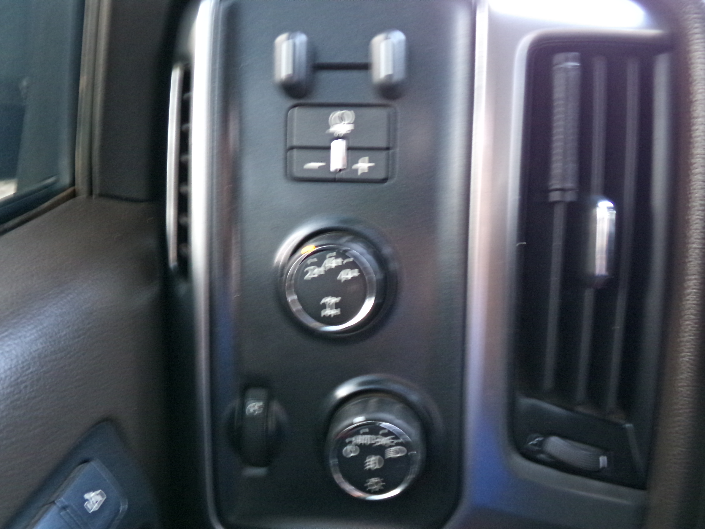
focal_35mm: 37
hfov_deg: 50.1
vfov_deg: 38.7
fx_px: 754
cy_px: 264
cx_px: 352
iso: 733
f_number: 4
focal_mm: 6.6
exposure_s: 1/17
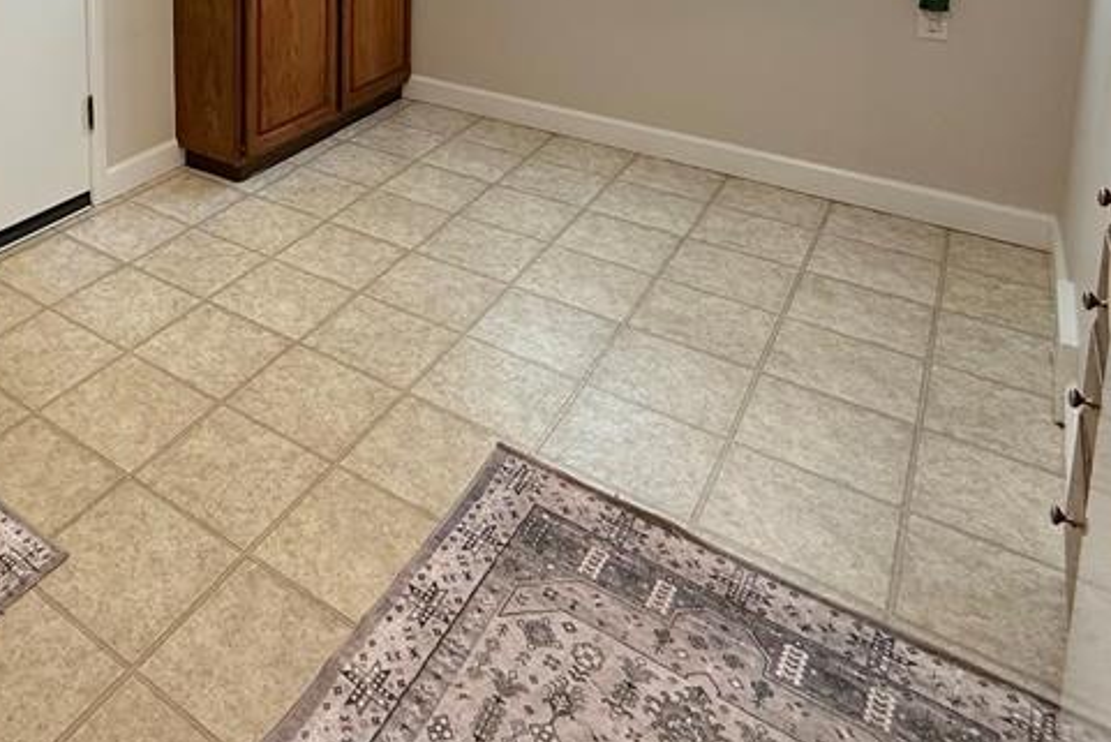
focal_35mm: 31
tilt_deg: -8.4
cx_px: 189
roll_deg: +0.6
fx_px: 957
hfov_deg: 55.1
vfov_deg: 35.6
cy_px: -92
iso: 160
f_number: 2.2
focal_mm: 2.22
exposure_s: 1/120
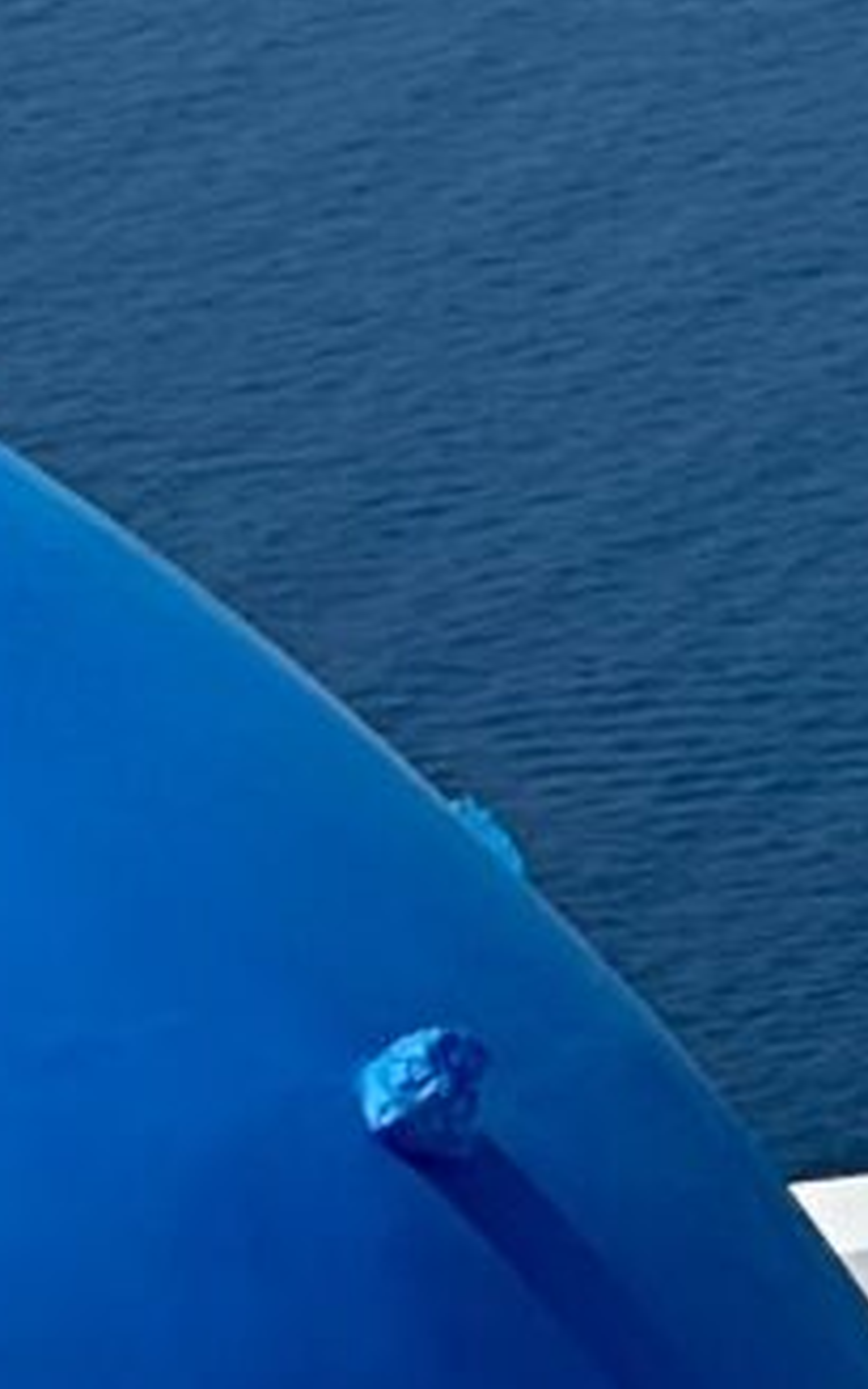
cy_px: 491
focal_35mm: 638
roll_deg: +1.8
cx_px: 821
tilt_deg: -9.6
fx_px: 24148
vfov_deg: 3.3
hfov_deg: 2.1
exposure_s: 1/2016
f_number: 2.8
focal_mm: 9
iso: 32
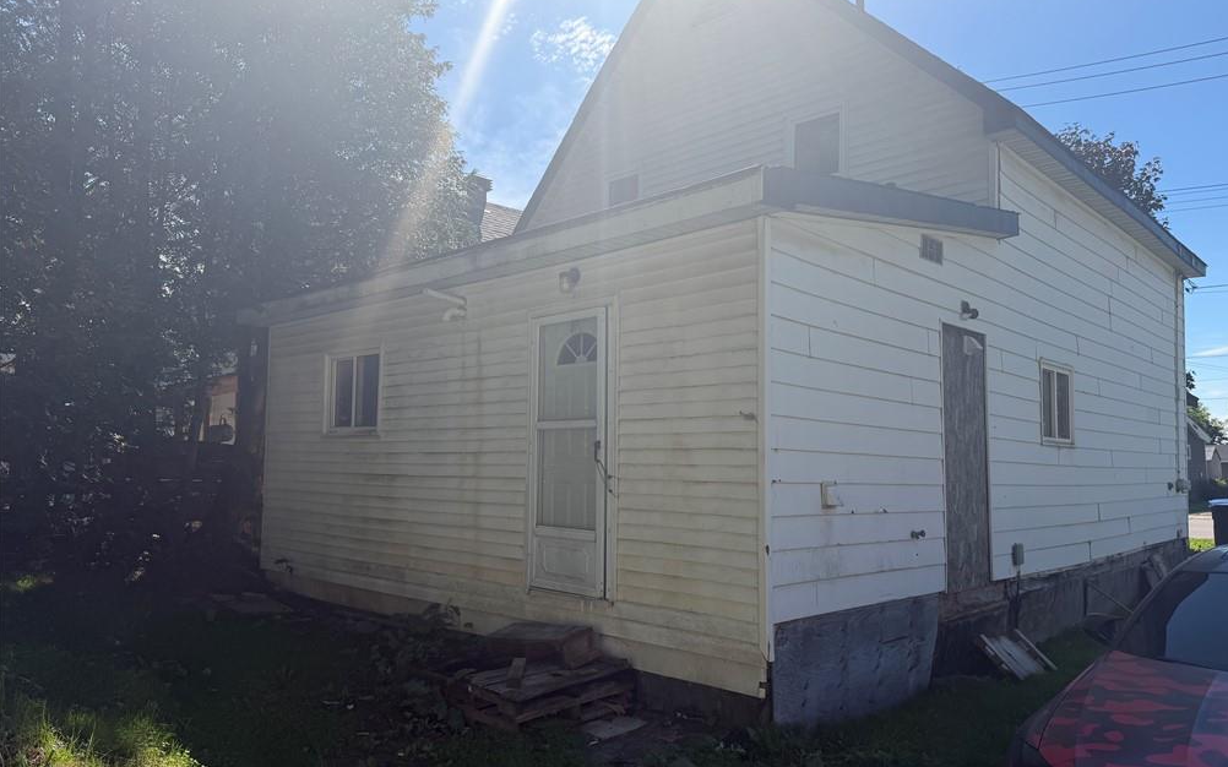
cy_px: 396
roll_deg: +0.3
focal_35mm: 26
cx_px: 624
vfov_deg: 47.6
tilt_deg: +3.0
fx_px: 870
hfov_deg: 70.4
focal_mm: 6.76
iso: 100
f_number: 1.78
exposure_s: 1/5714
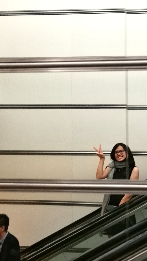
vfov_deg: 49.4
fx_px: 284
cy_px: 136
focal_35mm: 41
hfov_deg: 27.2
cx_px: 150
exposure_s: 1/25
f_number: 2.2
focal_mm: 4.5
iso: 400
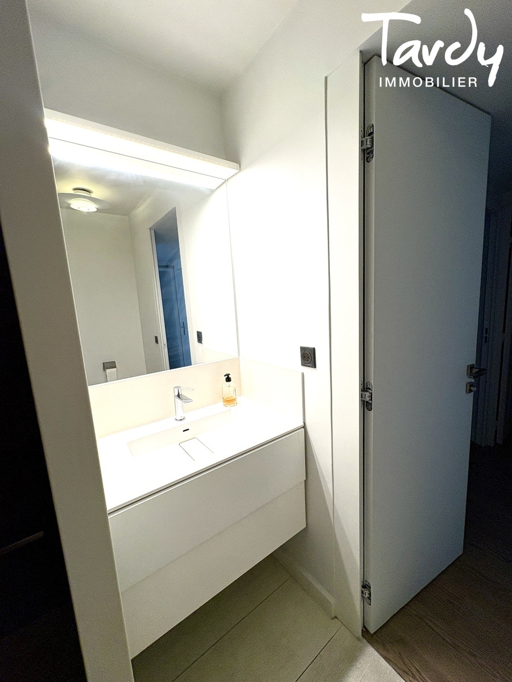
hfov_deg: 85.7
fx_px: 276
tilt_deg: -6.9
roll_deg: +3.5
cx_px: 256
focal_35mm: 14
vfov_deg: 102.1
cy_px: 341
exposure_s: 1/100
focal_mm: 2.22
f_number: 2.2
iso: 64
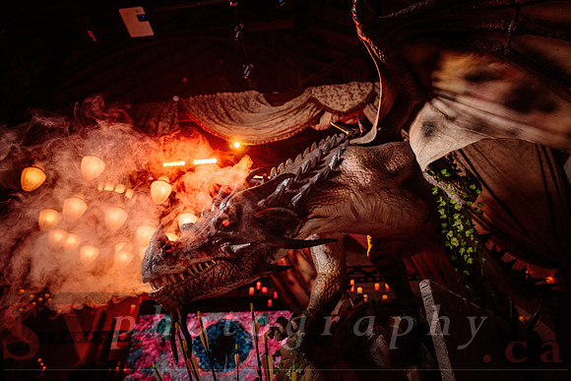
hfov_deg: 72.0
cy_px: 191
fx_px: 393
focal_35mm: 25
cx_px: 291
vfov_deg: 51.8
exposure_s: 1/100
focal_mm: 24
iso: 800
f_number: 2.8
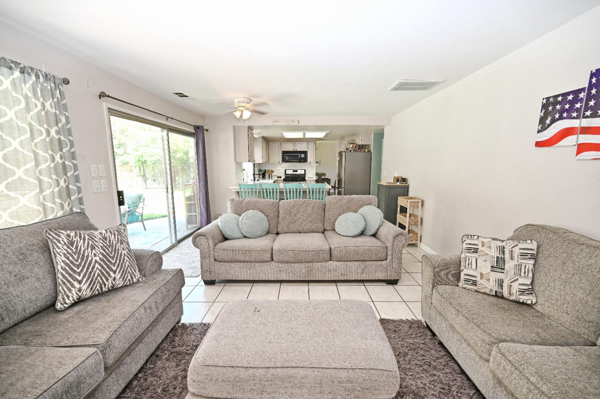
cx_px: 300
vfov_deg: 81.1
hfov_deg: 104.3
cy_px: 200
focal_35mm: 14
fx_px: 233
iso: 320
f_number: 4
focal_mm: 14
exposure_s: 1/60
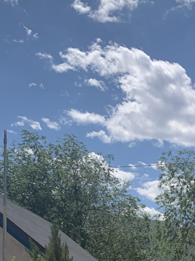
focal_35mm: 72
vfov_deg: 24.6
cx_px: 256
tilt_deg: +2.3
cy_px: 311
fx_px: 541
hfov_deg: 18.9
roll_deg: -0.1
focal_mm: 4.25
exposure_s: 1/3086
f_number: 1.8
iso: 25
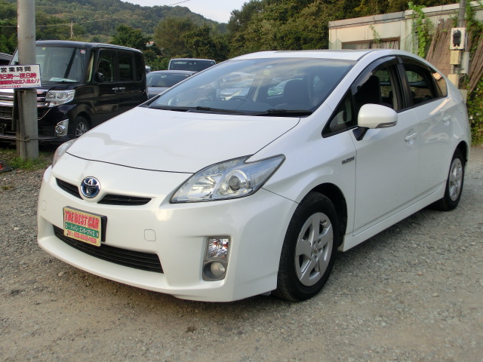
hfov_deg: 44.8
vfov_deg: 34.3
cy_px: 181
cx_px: 242
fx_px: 586
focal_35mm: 42
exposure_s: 1/320
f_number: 4
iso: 100
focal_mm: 7.38
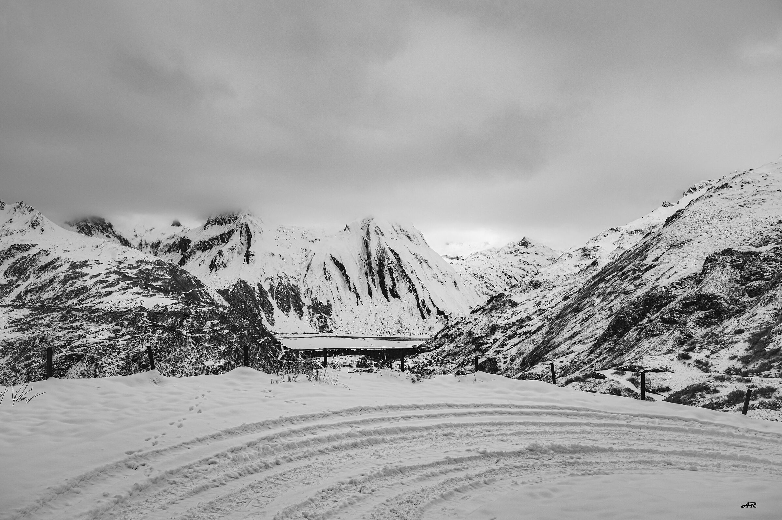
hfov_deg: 73.8
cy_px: 260
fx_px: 521
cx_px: 391
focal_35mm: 24
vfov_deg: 53.1
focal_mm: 24
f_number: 11
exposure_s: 1/200
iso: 80
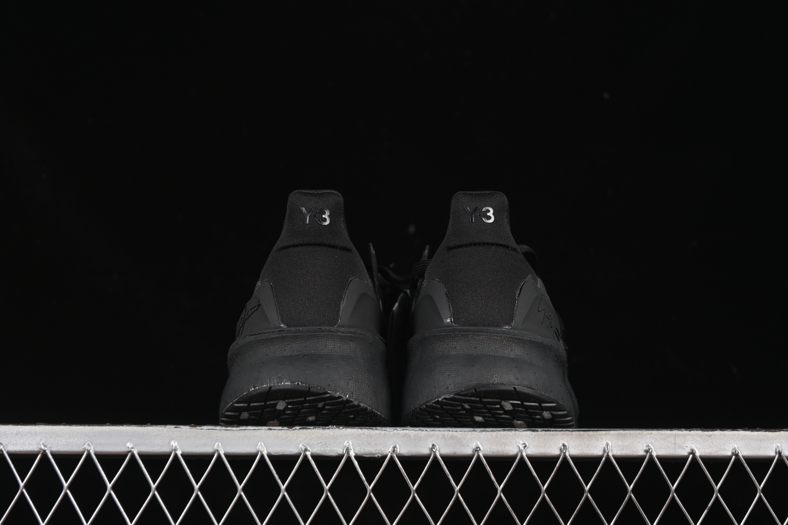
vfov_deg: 18.2
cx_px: 394
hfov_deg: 27.0
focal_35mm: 75
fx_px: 1642
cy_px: 262
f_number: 6.3
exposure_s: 1/50
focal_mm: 50
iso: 160
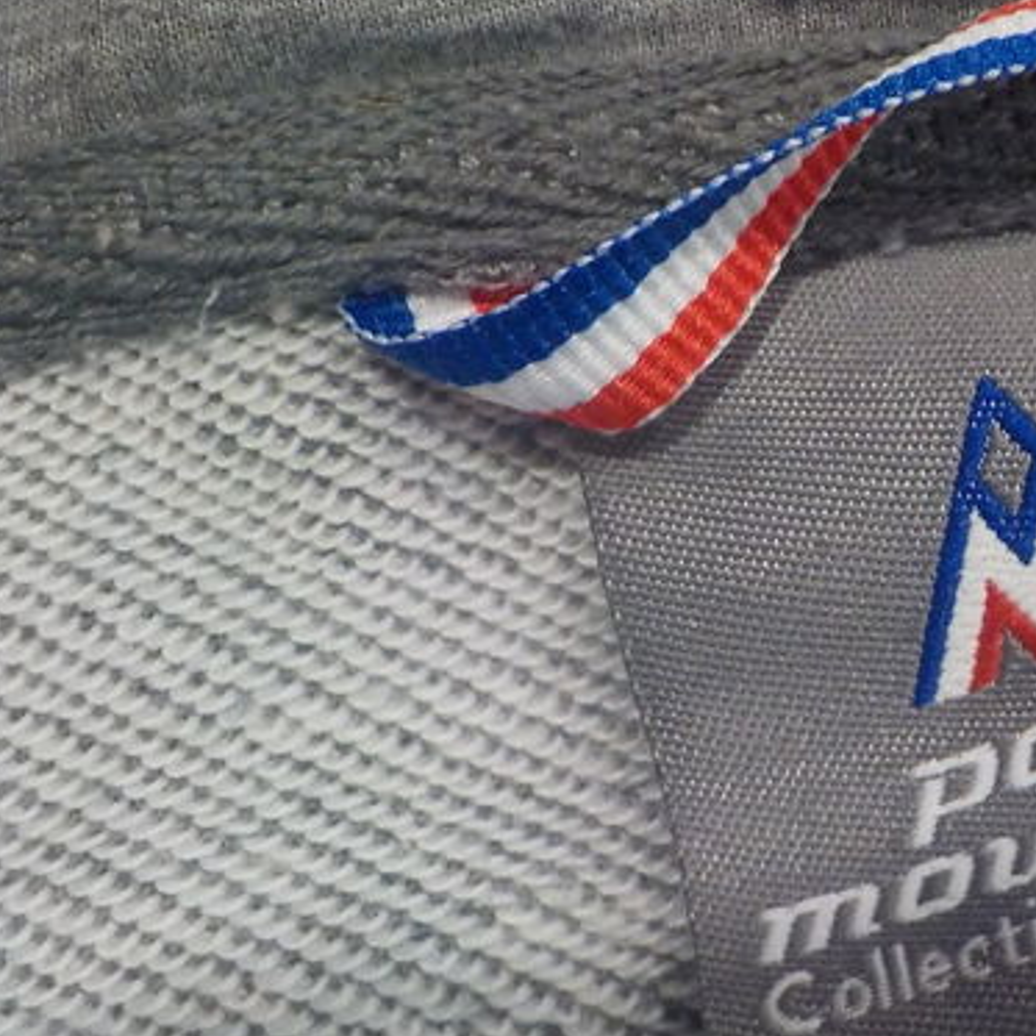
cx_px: 969
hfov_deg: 23.5
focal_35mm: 71
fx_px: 2404
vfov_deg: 24.2
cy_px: 358
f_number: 3.3
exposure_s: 1/30
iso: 280
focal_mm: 4.1
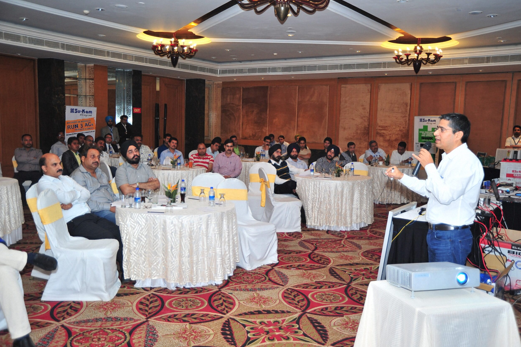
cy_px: 175
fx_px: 507
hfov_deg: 54.4
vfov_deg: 37.9
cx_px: 268
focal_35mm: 35
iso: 1000
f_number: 4
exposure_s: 1/125
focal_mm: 34
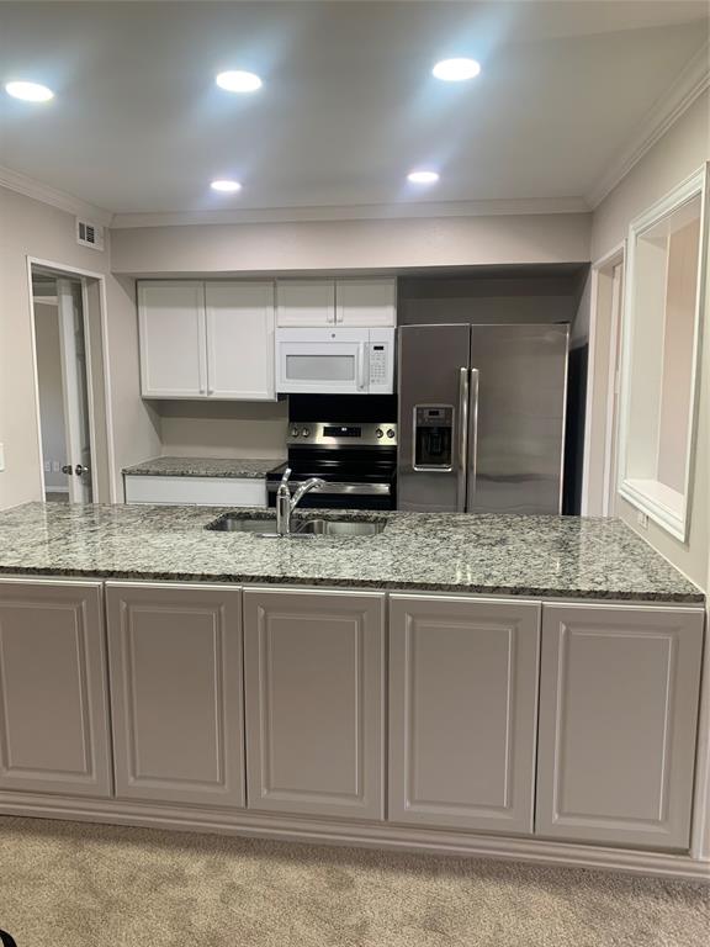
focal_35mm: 26
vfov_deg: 67.3
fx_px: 711
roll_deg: +0.5
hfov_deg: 53.1
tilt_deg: -8.8
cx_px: 355
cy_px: 474
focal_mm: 4.25
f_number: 1.8
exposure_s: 1/60
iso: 80
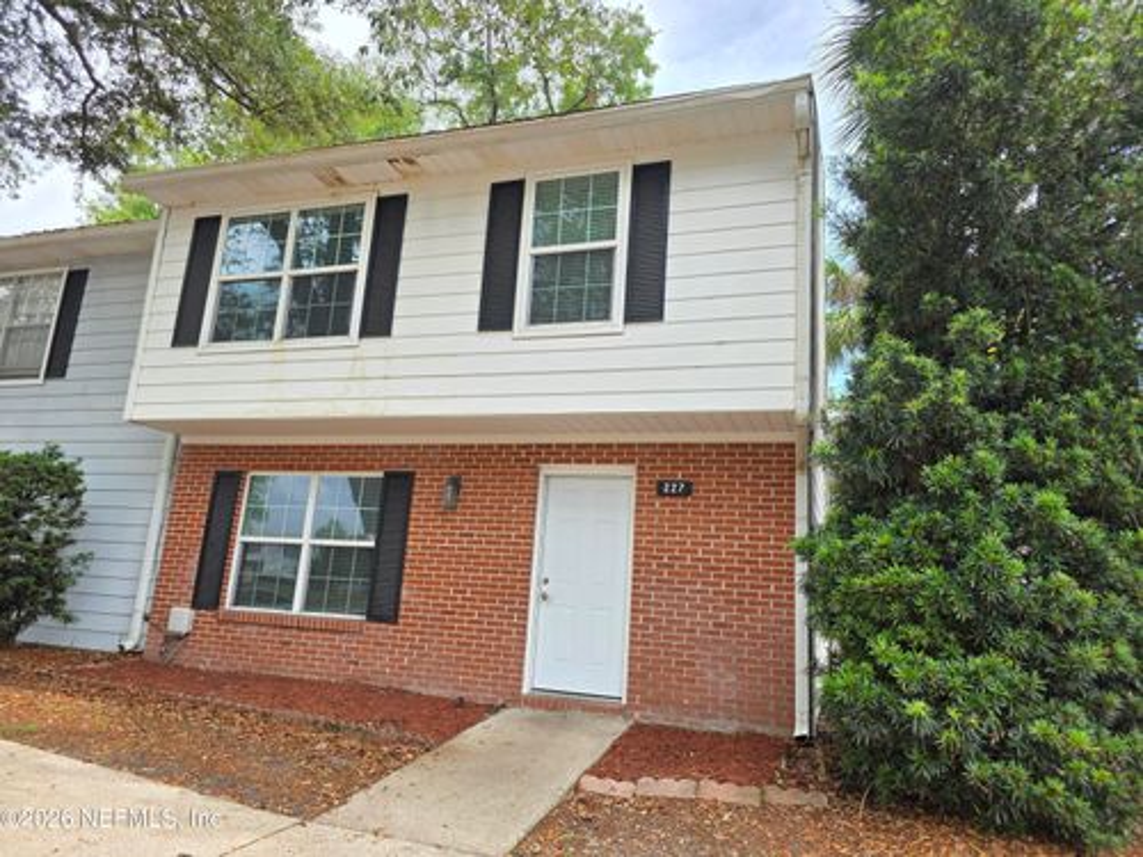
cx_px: 572
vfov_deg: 58.9
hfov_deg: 73.9
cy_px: 428
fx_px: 759
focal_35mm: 23
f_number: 1.7
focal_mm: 6.3
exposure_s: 1/1307
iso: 80
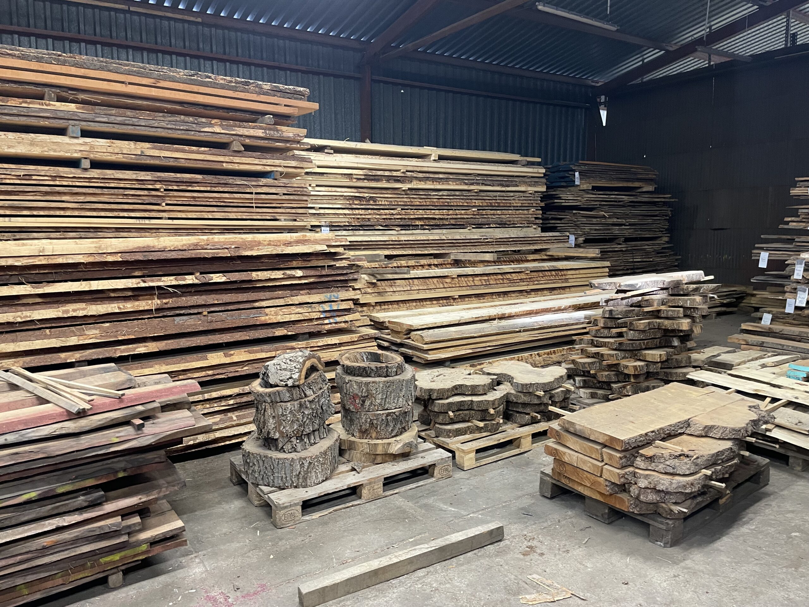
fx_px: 608
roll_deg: +1.6
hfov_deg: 67.3
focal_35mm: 26
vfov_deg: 53.1
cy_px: 304
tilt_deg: -7.6
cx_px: 404
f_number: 1.6
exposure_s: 1/50
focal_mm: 4.2
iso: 200
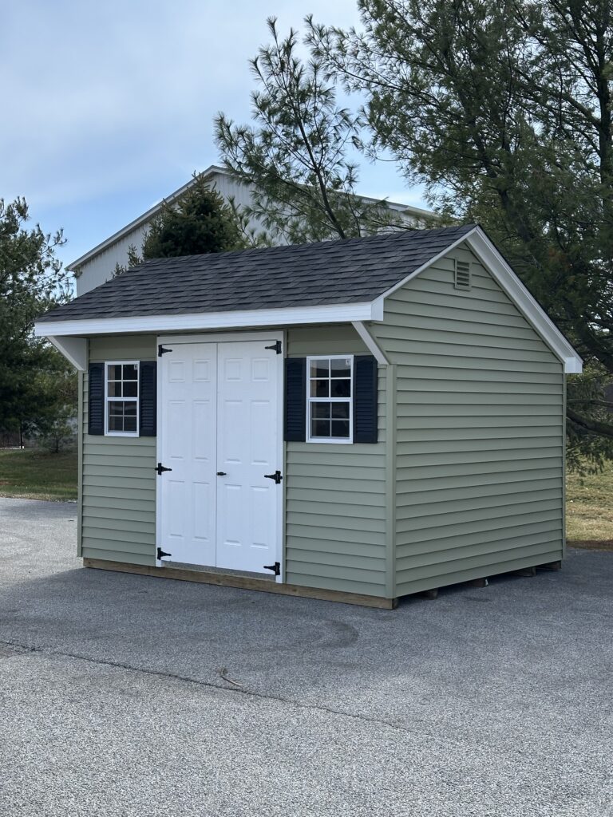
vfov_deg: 39.7
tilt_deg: +1.7
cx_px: 306
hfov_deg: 30.3
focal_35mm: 48
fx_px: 1133
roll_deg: +1.8
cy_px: 408
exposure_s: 1/2358
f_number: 1.78
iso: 64
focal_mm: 6.86
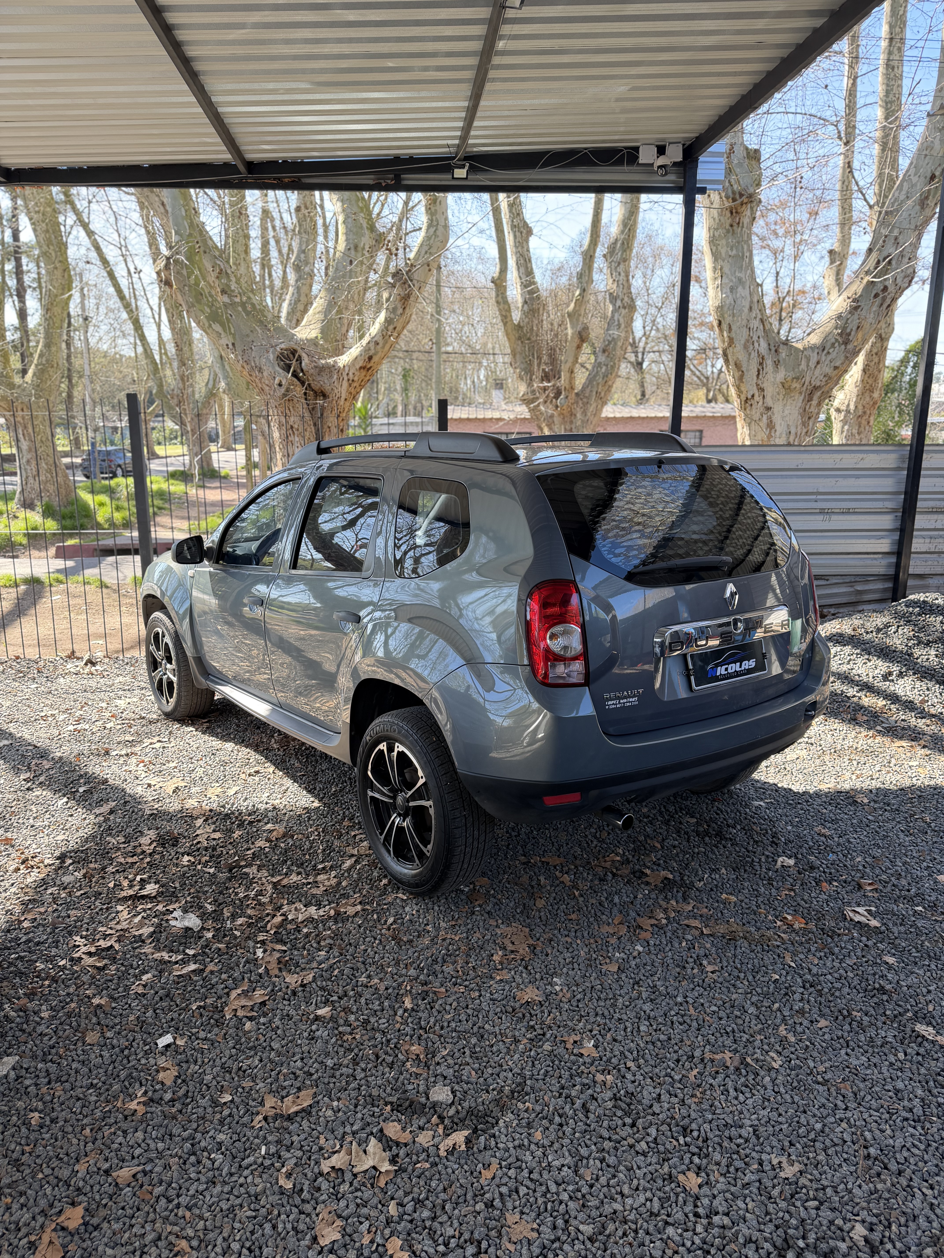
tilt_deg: -13.6
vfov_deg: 71.6
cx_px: 472
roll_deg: -0.1
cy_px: 629
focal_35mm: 24
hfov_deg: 56.8
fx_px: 873
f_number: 1.78
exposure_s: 1/171
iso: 80
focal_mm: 6.76
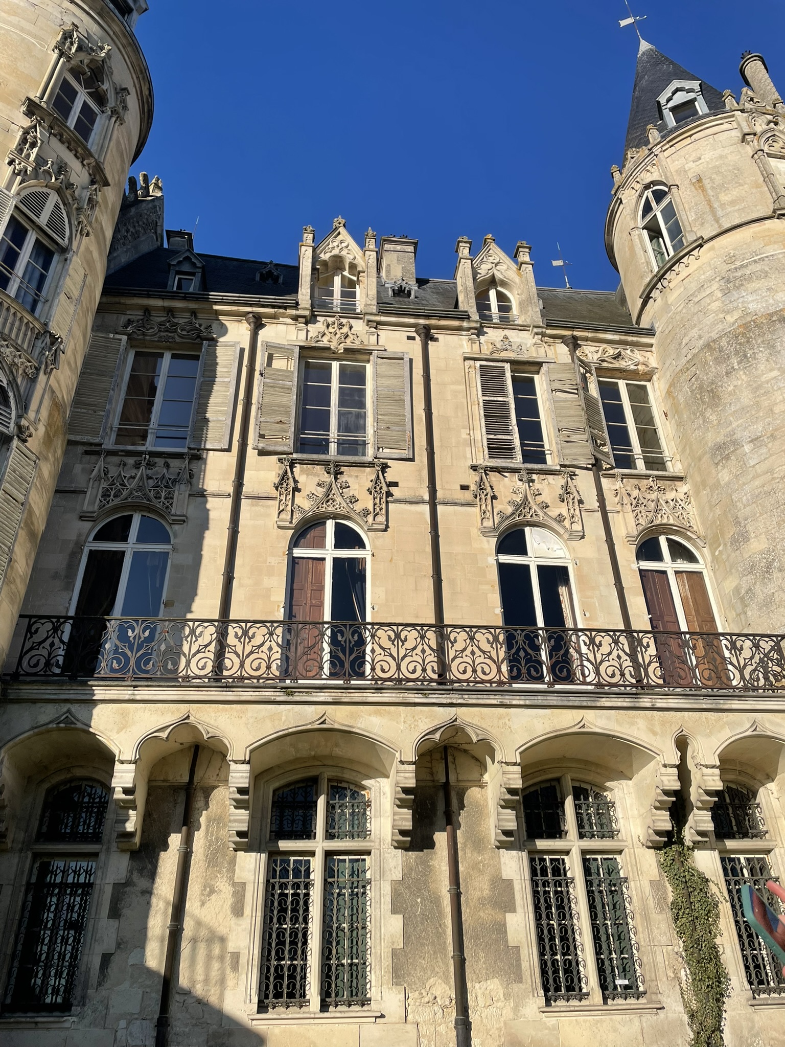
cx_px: 392
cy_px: 524
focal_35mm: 26
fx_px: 786
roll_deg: +1.8
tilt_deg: +34.7
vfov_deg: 67.3
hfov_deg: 53.1
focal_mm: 4.2
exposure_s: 1/3861
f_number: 1.6
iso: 32
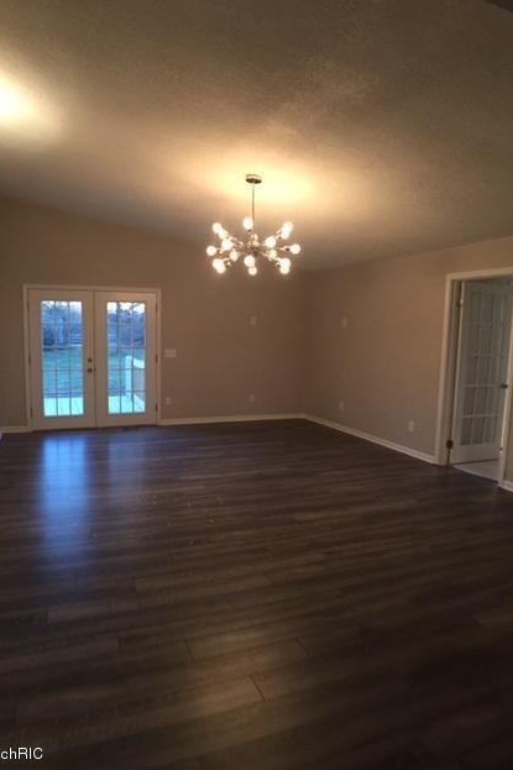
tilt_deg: -7.3
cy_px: 388
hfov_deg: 42.2
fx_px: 663
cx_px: 225
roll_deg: -2.0
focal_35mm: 31
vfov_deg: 60.3
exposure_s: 1/30
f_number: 2.2
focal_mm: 4.15
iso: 125
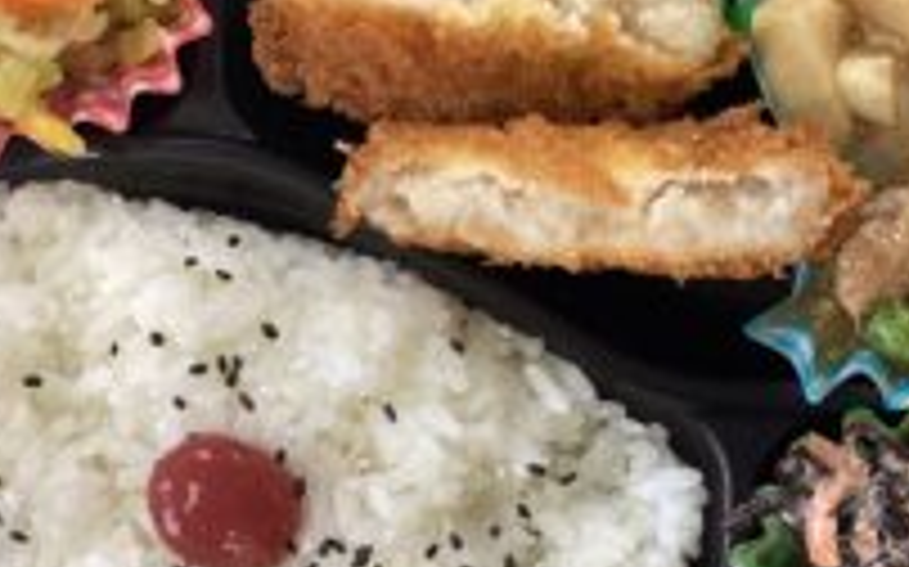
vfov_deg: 21.3
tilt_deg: -85.6
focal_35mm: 61
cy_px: 263
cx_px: 520
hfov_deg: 33.4
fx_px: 1510
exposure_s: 1/60
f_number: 2.4
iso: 160
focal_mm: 3.3
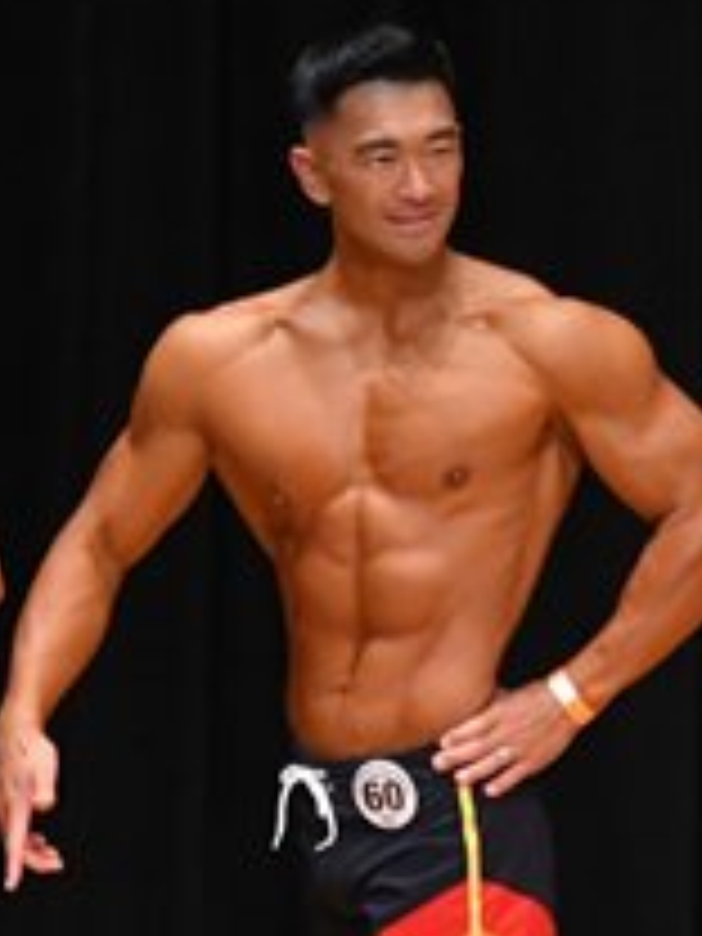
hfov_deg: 1.8
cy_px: 986
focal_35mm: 806
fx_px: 21794
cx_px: 650
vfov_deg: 2.5
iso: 4000
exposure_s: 1/400
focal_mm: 150
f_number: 5.6
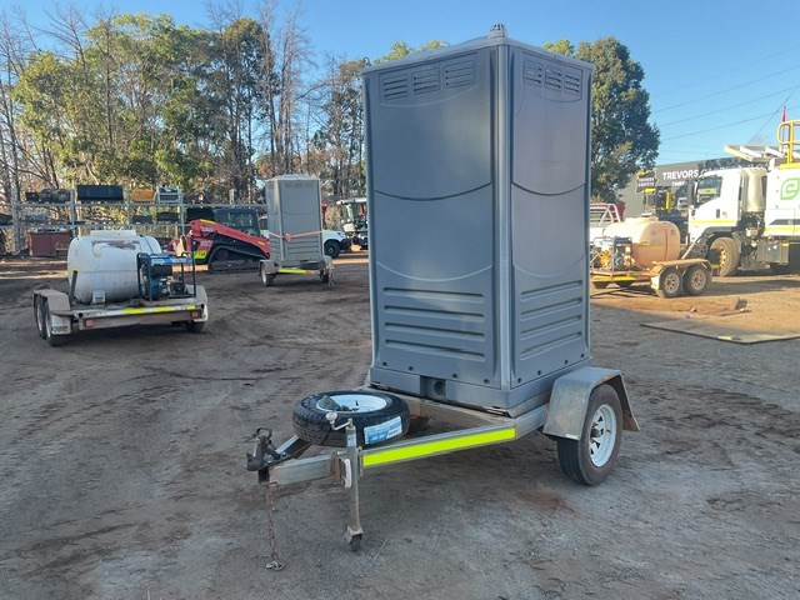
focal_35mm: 29
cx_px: 400
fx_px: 670
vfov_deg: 48.2
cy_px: 300
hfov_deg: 61.7
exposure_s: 1/268
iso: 16
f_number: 1.8
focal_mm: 3
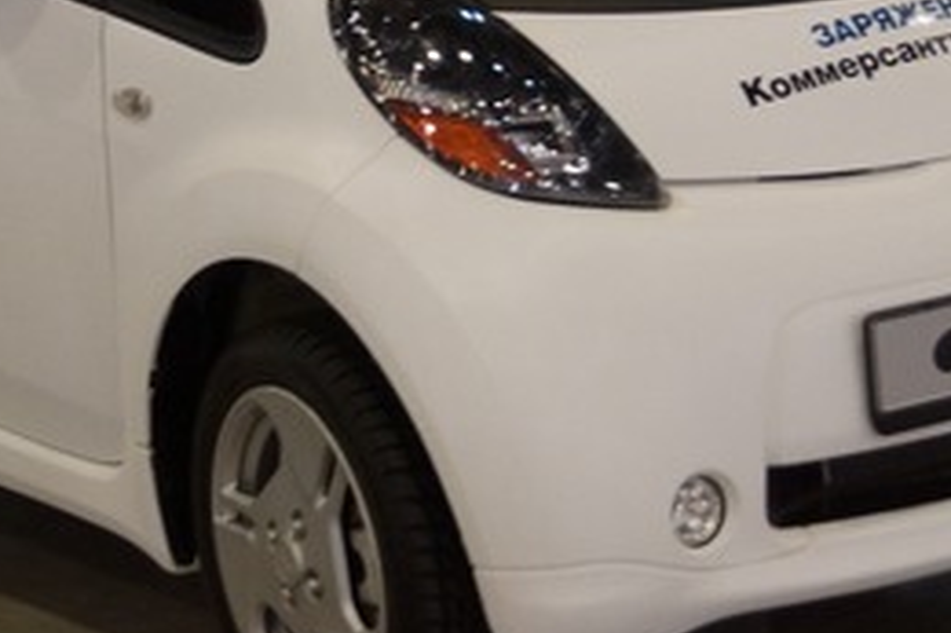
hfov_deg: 15.9
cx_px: 293
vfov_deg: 10.6
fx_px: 3405
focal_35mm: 129
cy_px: 102
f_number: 4.5
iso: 800
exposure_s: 1/60
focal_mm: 28
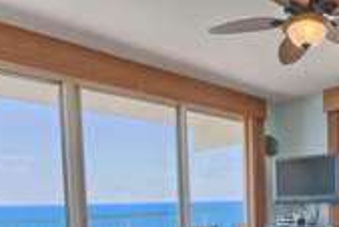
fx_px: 320
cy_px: 223
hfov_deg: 50.8
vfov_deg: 35.5
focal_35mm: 34
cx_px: 291
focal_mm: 12
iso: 500
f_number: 8
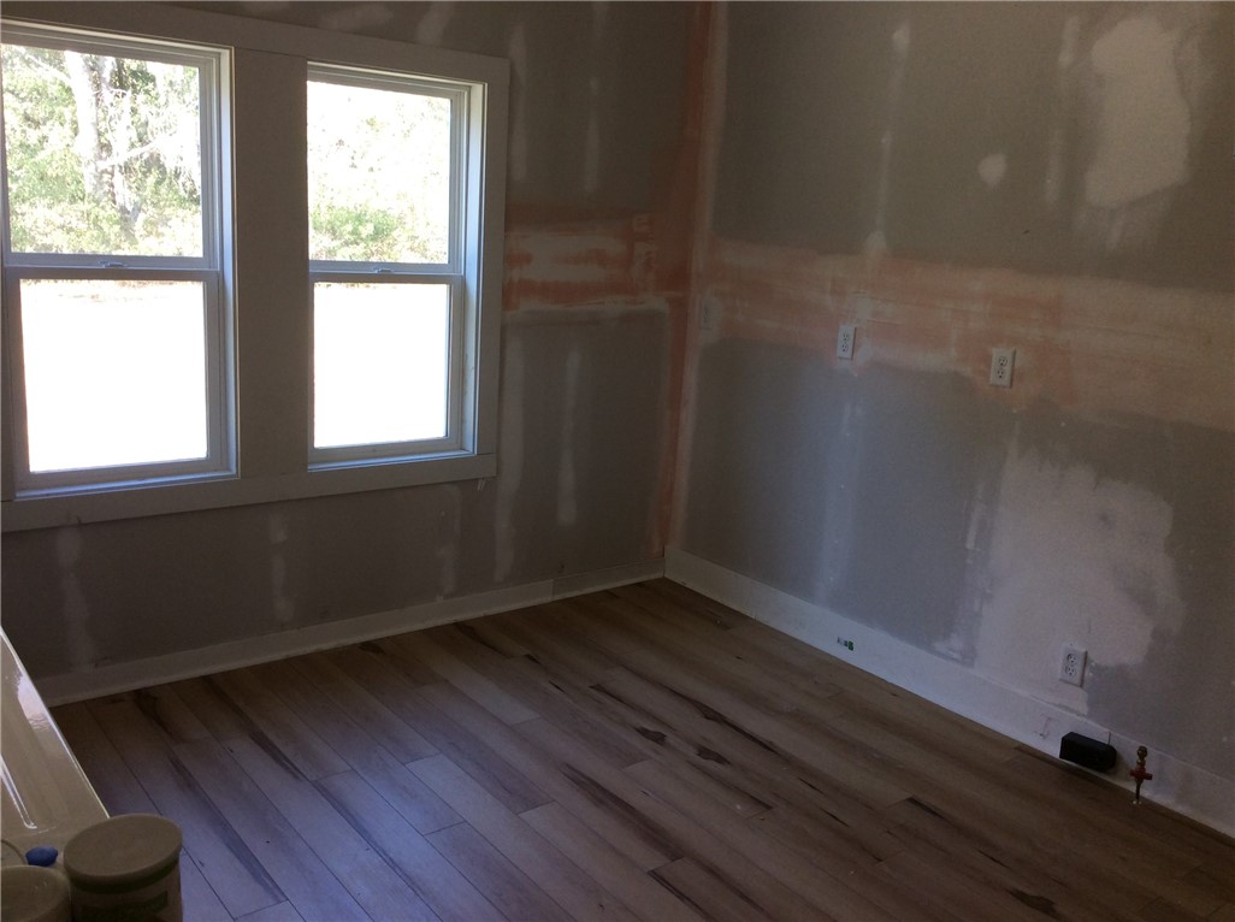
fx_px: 1140
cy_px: 461
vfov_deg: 44.0
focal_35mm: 32
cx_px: 618
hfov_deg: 56.9
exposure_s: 1/30
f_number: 2.4
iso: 40
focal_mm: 3.3
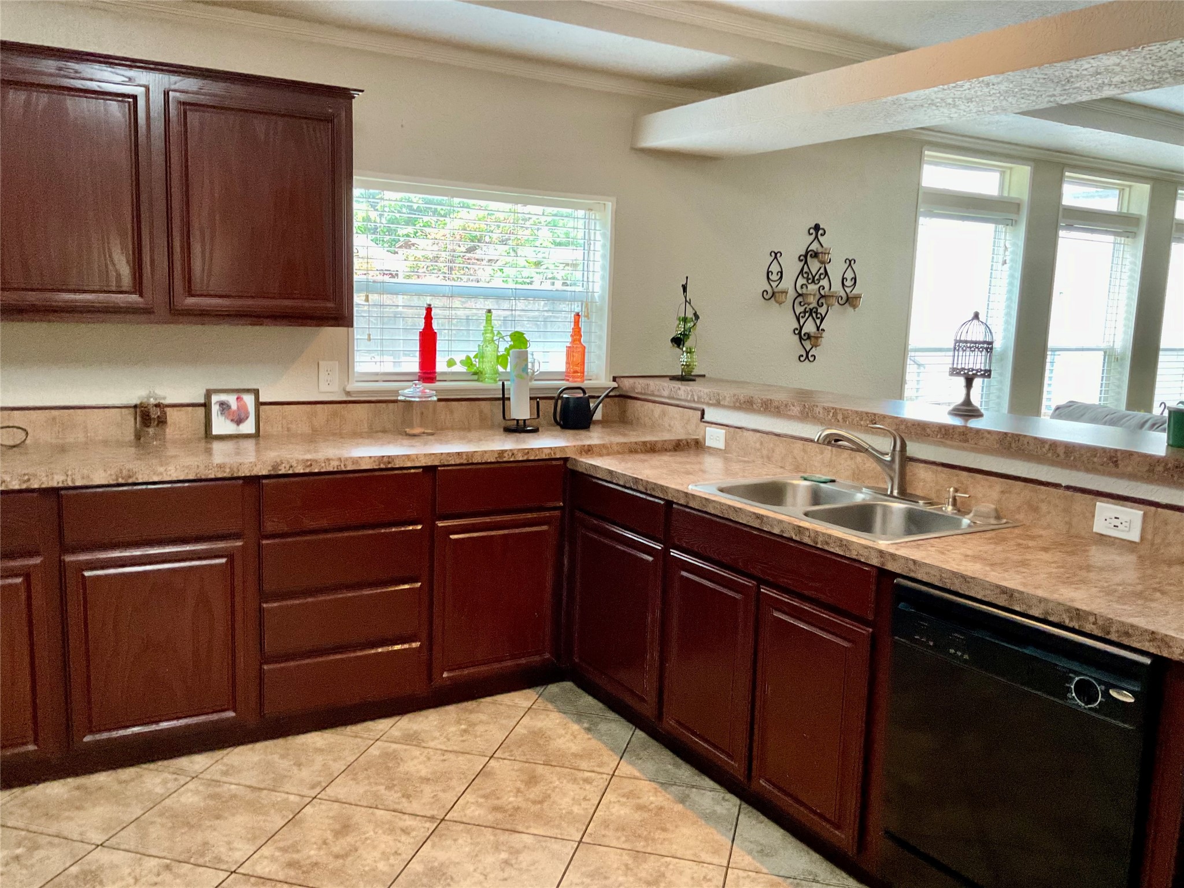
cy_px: 444
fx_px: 992
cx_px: 592
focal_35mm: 29
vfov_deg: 48.2
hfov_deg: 61.7
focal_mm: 3
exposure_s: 1/60
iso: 250
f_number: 1.8
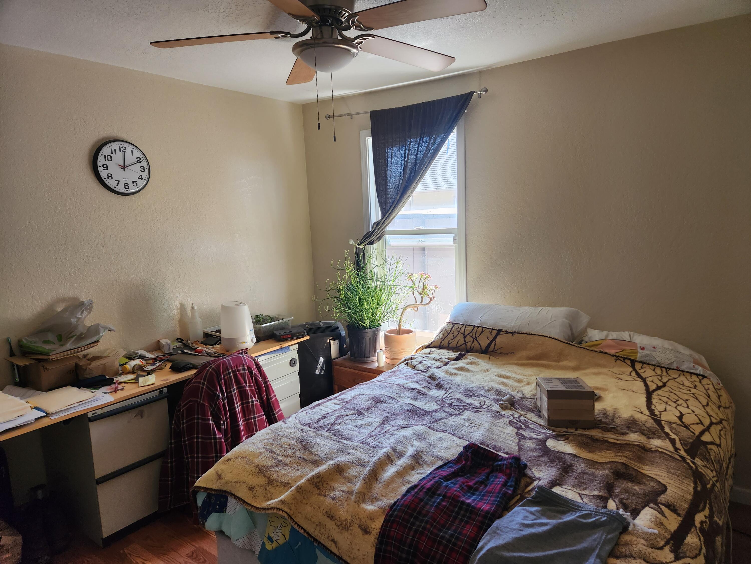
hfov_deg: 73.9
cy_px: 282
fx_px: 499
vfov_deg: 58.9
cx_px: 376
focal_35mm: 23
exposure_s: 1/180
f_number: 1.8
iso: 160
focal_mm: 5.4
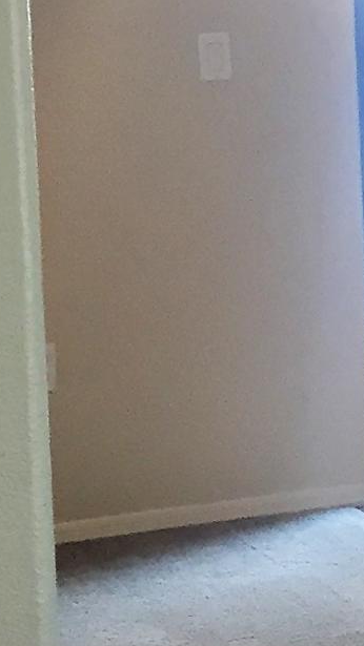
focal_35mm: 154
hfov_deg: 6.5
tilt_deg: -6.5
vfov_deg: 13.9
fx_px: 2642
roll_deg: +0.3
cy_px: 139
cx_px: 1411
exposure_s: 1/30
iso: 64
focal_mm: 4.15
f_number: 2.2
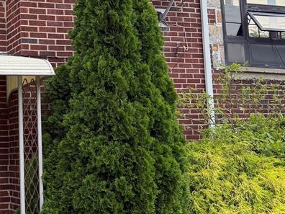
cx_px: 14
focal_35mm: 62
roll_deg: +1.4
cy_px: 83
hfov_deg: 29.5
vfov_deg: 23.6
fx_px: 510
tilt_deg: +8.6
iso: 100
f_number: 1.78
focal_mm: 6.76
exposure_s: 1/931
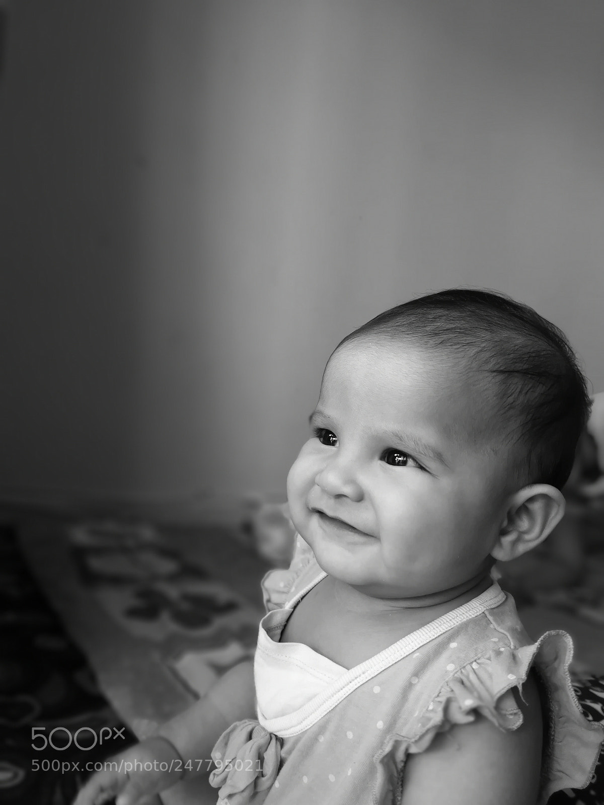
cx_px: 302
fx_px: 628
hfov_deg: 51.4
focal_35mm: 27
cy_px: 402
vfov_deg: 65.3
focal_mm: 3.95
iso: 160
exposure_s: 1/100
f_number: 4
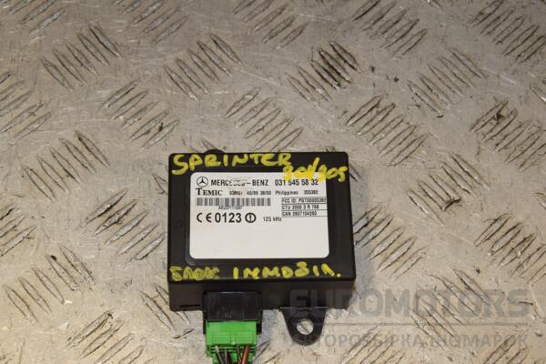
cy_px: 182
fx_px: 1137
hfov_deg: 27.0
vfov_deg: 18.2
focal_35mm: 75
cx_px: 273
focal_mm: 50
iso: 800
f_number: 11
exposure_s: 1/200
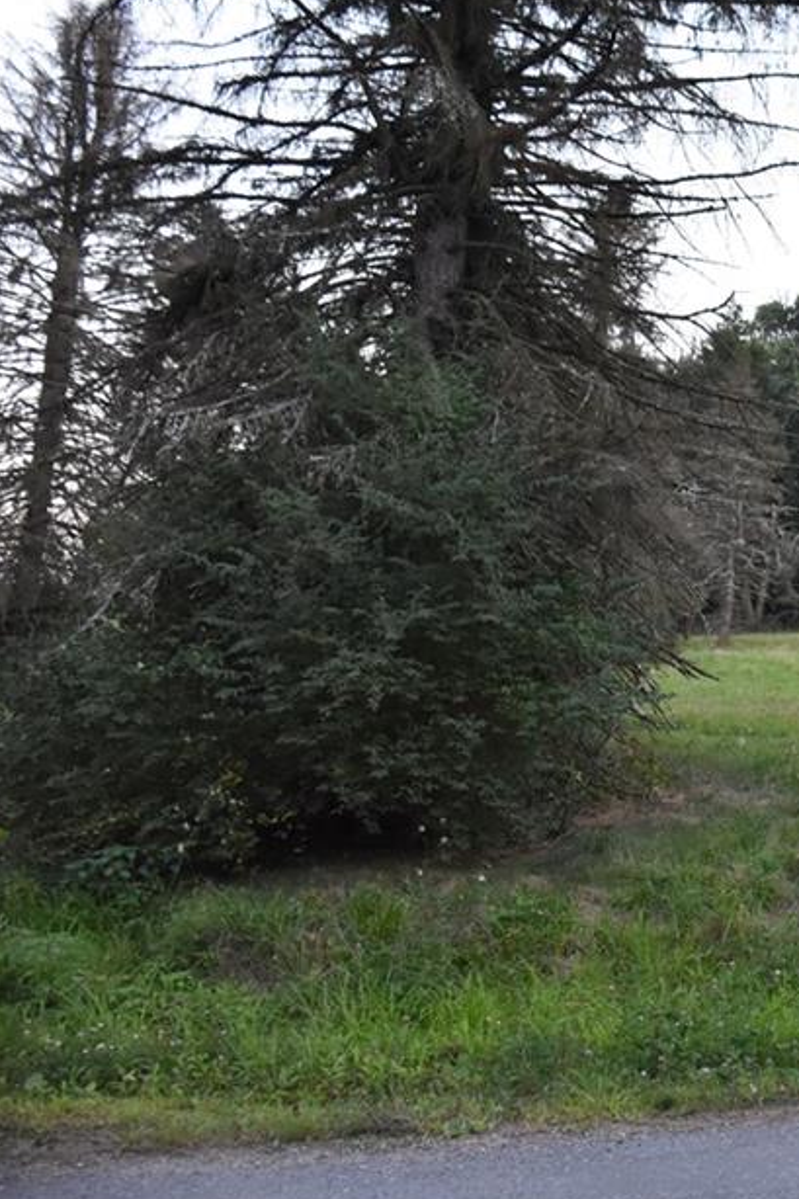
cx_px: 985
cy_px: 547
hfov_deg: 26.2
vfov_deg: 43.6
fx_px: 1499
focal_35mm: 45
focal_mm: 18
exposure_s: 1/160
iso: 1600
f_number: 3.5
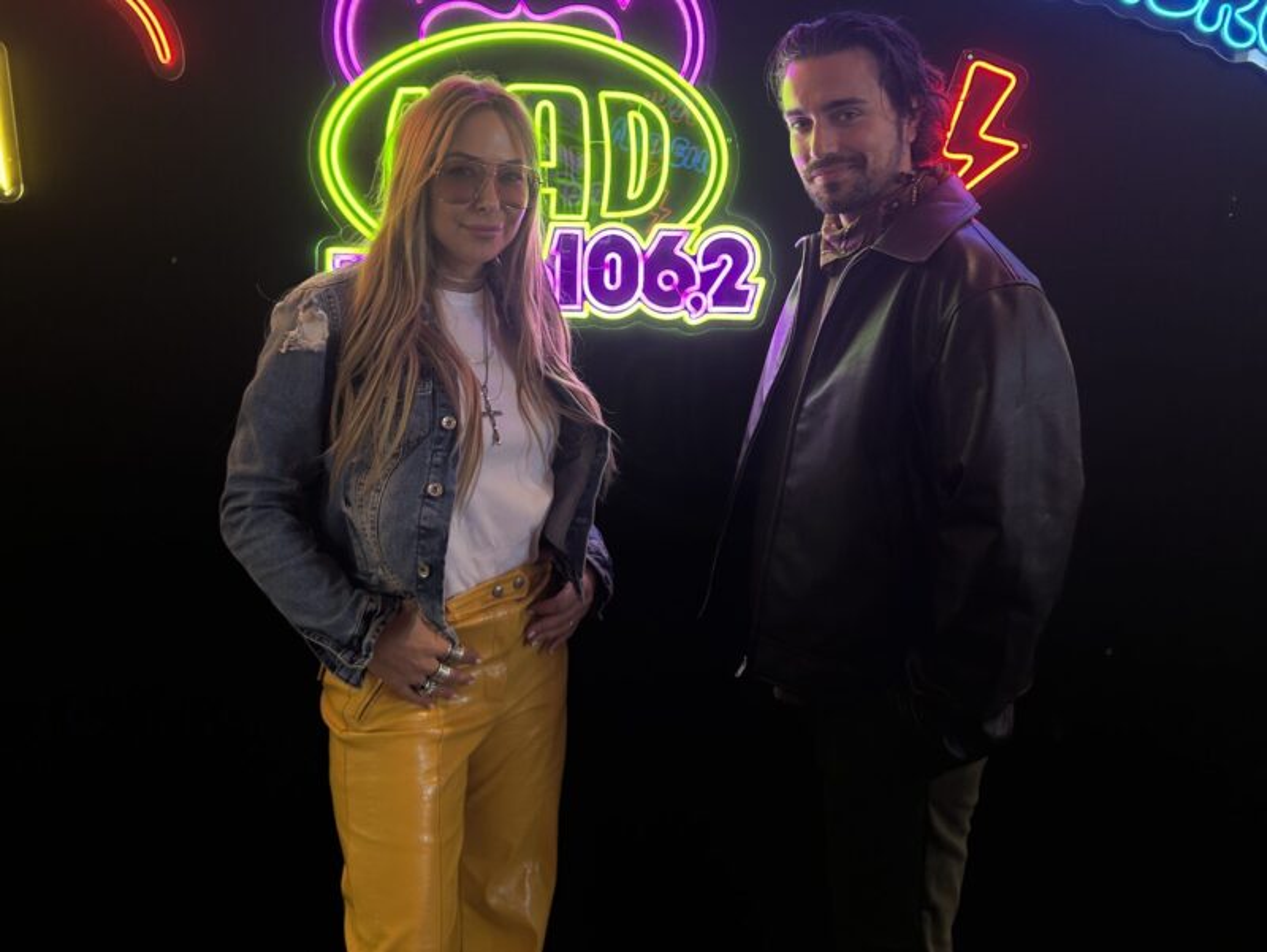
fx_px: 952
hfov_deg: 67.3
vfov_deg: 53.1
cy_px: 476
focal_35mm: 26
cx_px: 634
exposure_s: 1/100
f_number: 1.5
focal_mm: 5.7
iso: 64
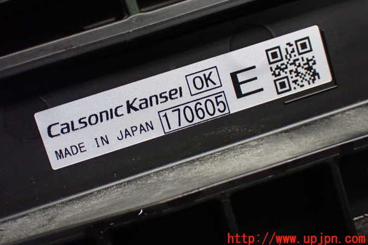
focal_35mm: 53
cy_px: 106
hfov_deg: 37.5
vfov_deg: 25.5
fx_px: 541
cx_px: 181
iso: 800
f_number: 3.2
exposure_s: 1/80
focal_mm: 9.01
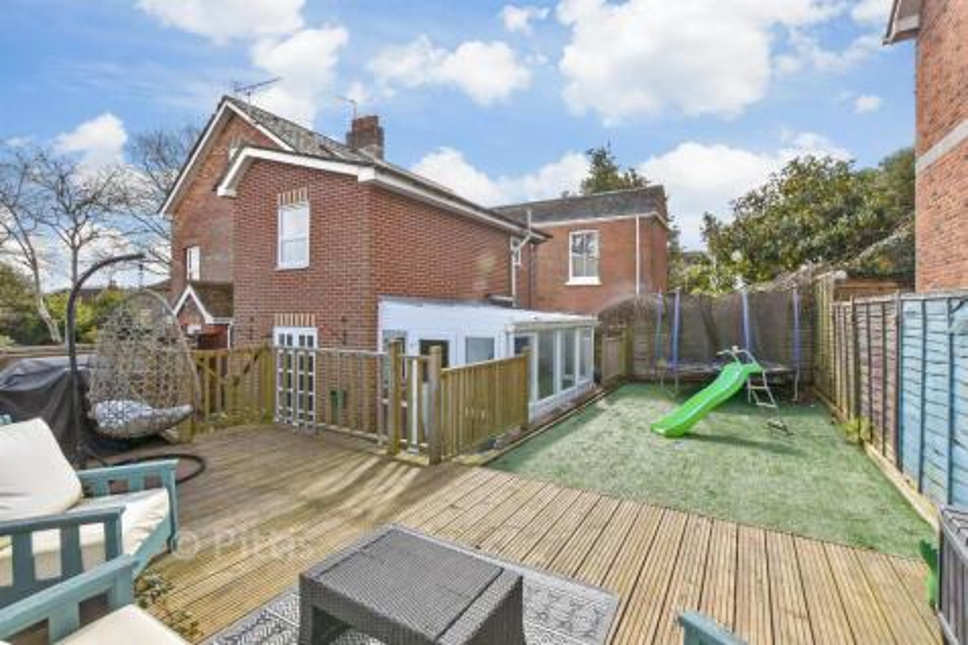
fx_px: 403
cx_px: 484
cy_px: 322
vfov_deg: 77.3
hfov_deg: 100.4
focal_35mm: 15
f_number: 8
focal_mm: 10
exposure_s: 1/160
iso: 160
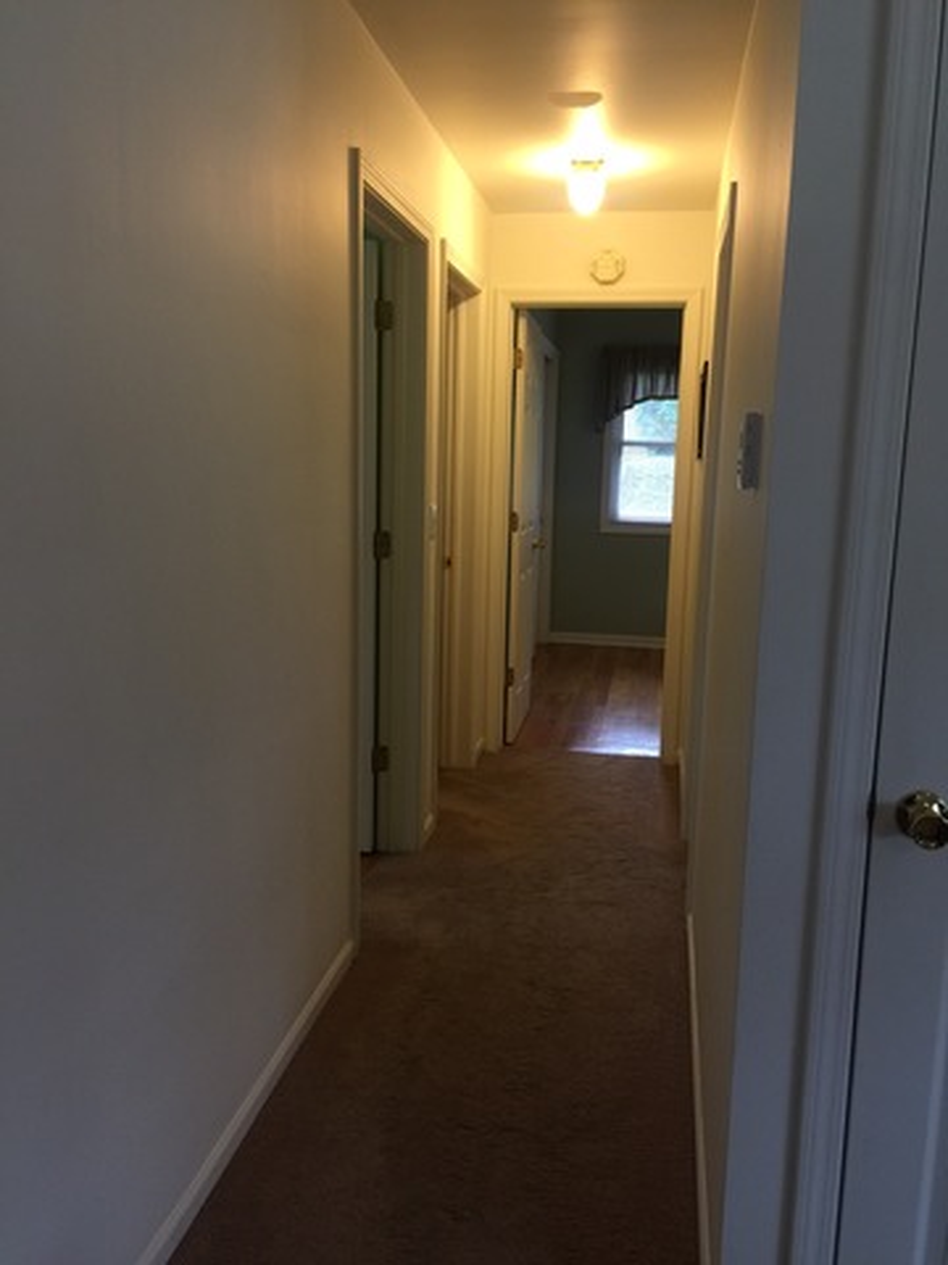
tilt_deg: -8.0
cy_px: 632
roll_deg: -2.5
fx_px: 1059
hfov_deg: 48.2
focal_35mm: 29
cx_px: 474
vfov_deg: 61.7
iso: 50
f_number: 2.2
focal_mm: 4.15
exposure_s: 1/30
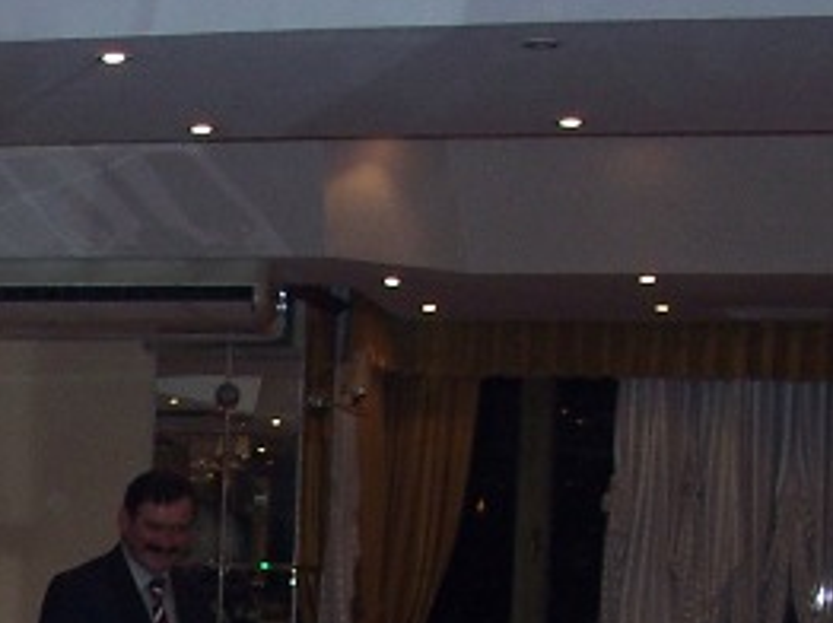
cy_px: 931
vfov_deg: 13.1
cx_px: -207
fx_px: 2572
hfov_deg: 17.4
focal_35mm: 107
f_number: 2.8
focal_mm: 6
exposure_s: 1/60
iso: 80
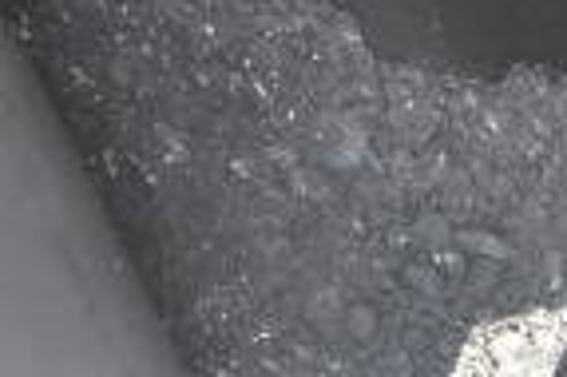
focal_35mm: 128
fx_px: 2014
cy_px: 645
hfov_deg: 13.6
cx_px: 1146
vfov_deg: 10.2
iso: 1600
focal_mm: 20
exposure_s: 1/400
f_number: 10
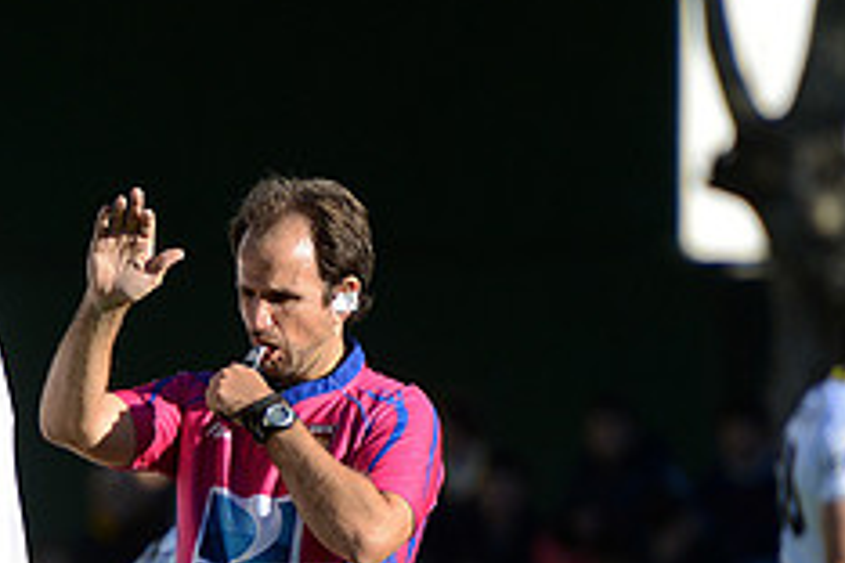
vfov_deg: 2.1
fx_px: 15725
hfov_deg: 3.1
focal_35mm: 670
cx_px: 87
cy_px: 673
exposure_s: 1/1250
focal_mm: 270
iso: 400
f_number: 4
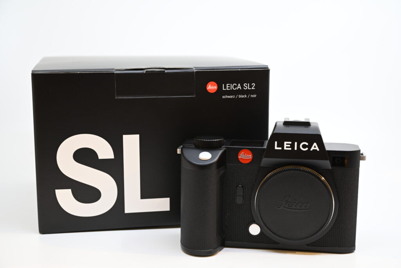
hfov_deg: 36.9
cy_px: 134
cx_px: 200
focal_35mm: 54
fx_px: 602
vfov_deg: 25.1
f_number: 6.3
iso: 640
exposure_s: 1/125
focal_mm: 54
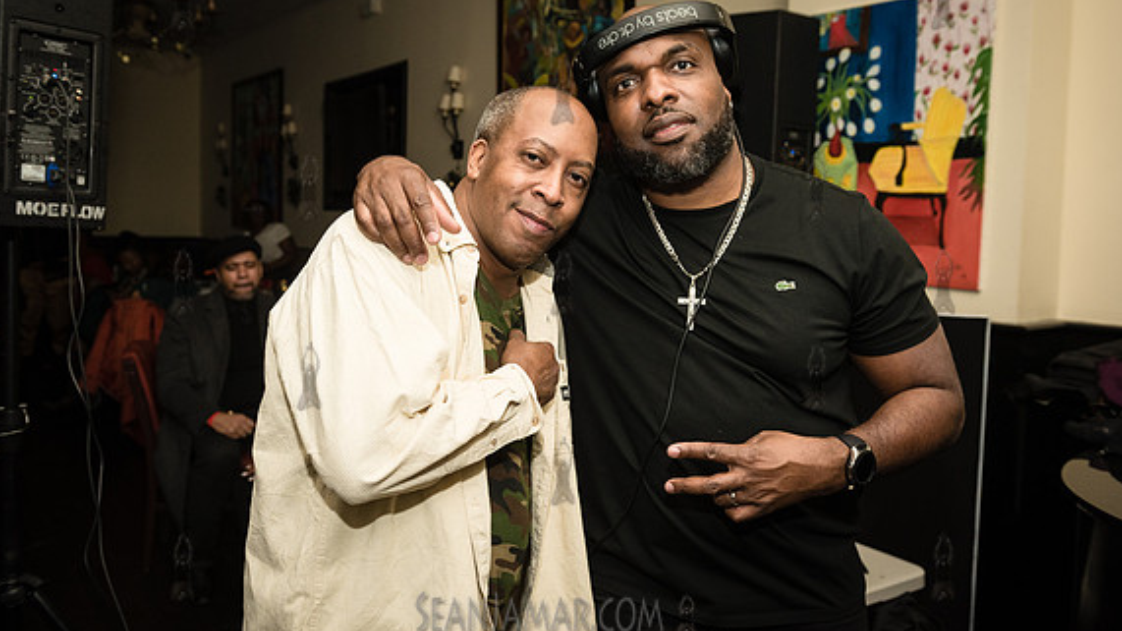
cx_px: 562
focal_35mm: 33
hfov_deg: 59.5
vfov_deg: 35.6
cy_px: 280
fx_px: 982
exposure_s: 1/250
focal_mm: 31
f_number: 5
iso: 1600
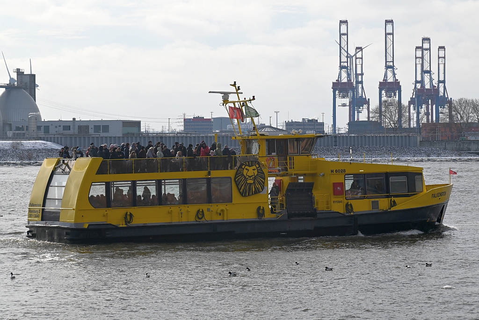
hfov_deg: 17.0
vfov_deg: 11.4
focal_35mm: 120
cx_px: 240
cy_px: 160
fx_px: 1598
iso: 100
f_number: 8
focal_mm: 120
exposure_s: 1/500
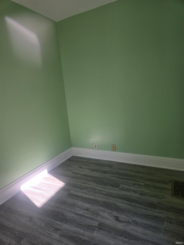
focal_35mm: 23
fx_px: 163
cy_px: 122
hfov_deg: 58.9
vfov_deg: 73.9
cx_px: 92
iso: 25
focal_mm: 5.4
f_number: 1.8
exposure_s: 1/208
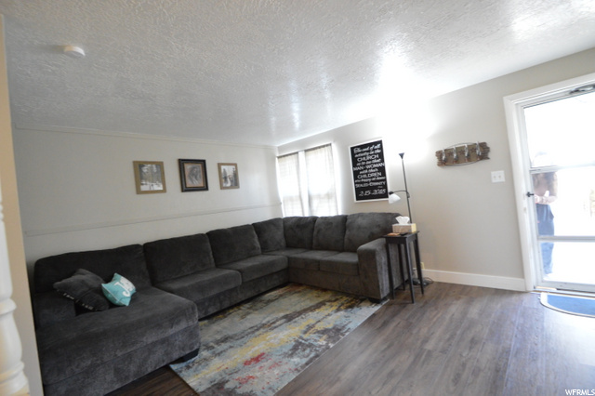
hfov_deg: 100.4
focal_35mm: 15
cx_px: 298
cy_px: 198
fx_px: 248
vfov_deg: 77.3
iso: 2500
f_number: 3.5
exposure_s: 1/60
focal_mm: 10
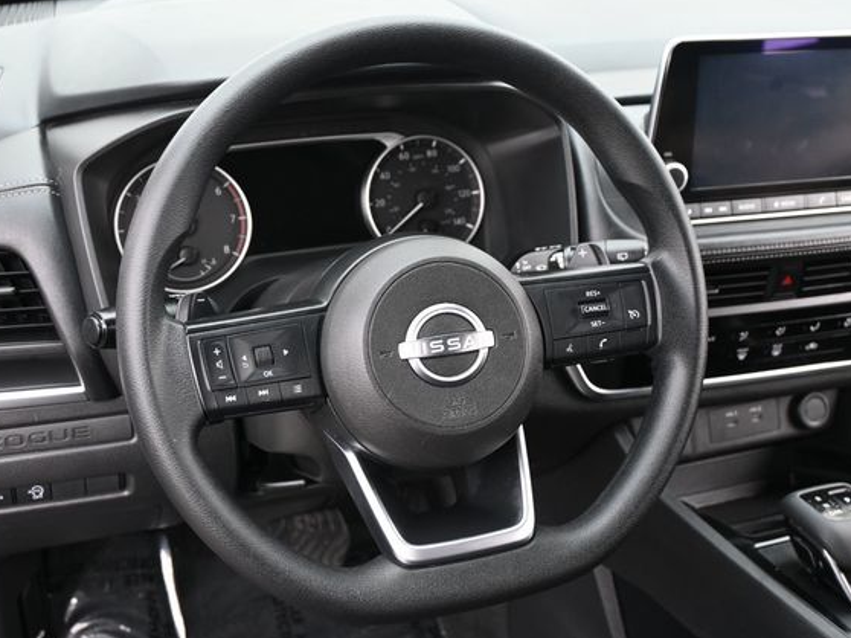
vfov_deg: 33.6
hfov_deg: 43.8
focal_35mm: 43
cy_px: 314
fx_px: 1057
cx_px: 395
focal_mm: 26
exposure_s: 1/125
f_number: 4.5
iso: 450
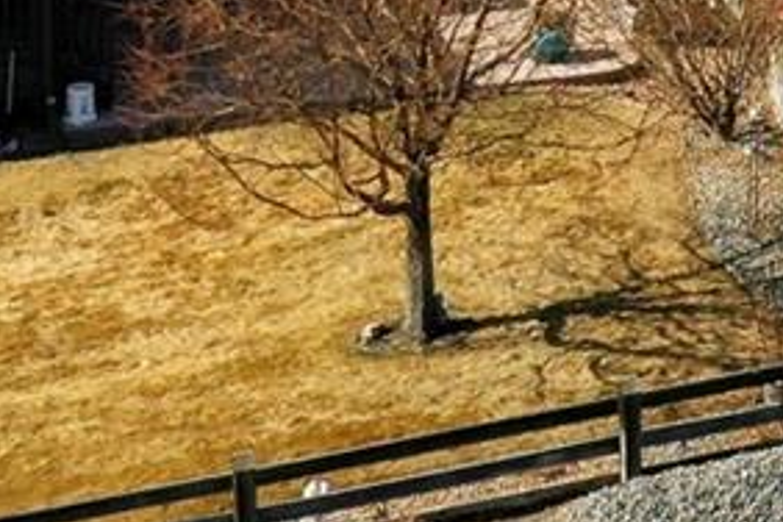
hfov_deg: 11.9
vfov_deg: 7.8
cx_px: 1411
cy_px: -902
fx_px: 3458
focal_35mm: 159
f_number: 6.3
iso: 100
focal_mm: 10.26
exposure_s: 1/800
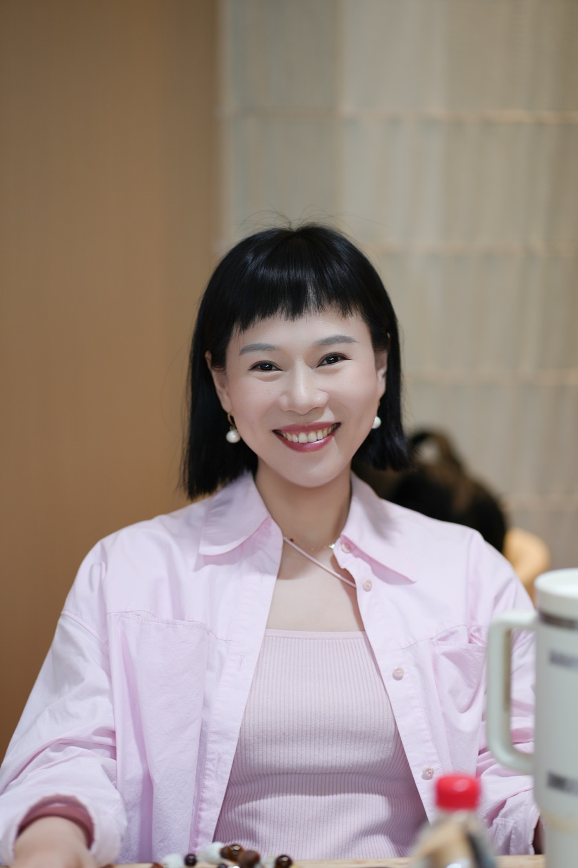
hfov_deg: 16.1
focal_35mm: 85
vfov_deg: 23.9
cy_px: 434
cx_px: 289
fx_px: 2048
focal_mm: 85
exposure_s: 1/60
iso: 160
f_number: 2.2
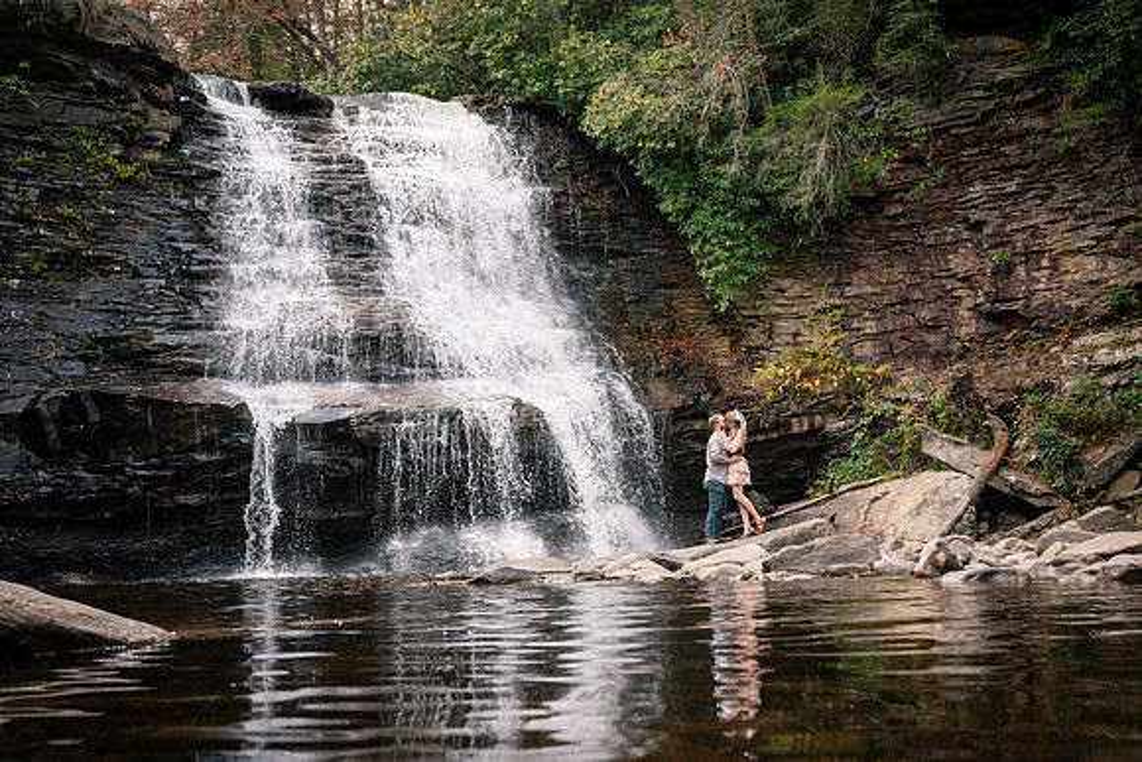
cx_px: 620
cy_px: 386
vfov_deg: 32.3
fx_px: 1315
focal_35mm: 41
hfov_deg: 46.9
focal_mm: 36
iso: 2000
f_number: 8
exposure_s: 1/400
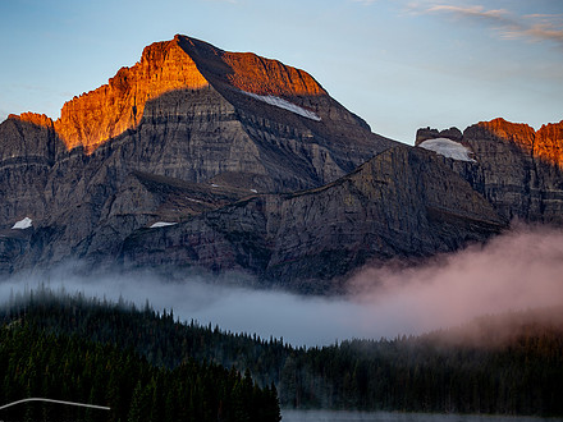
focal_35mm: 114
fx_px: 1854
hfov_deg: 17.2
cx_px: 206
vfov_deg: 13.0
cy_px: 236
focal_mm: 90
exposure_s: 1/100
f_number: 2.8
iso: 64
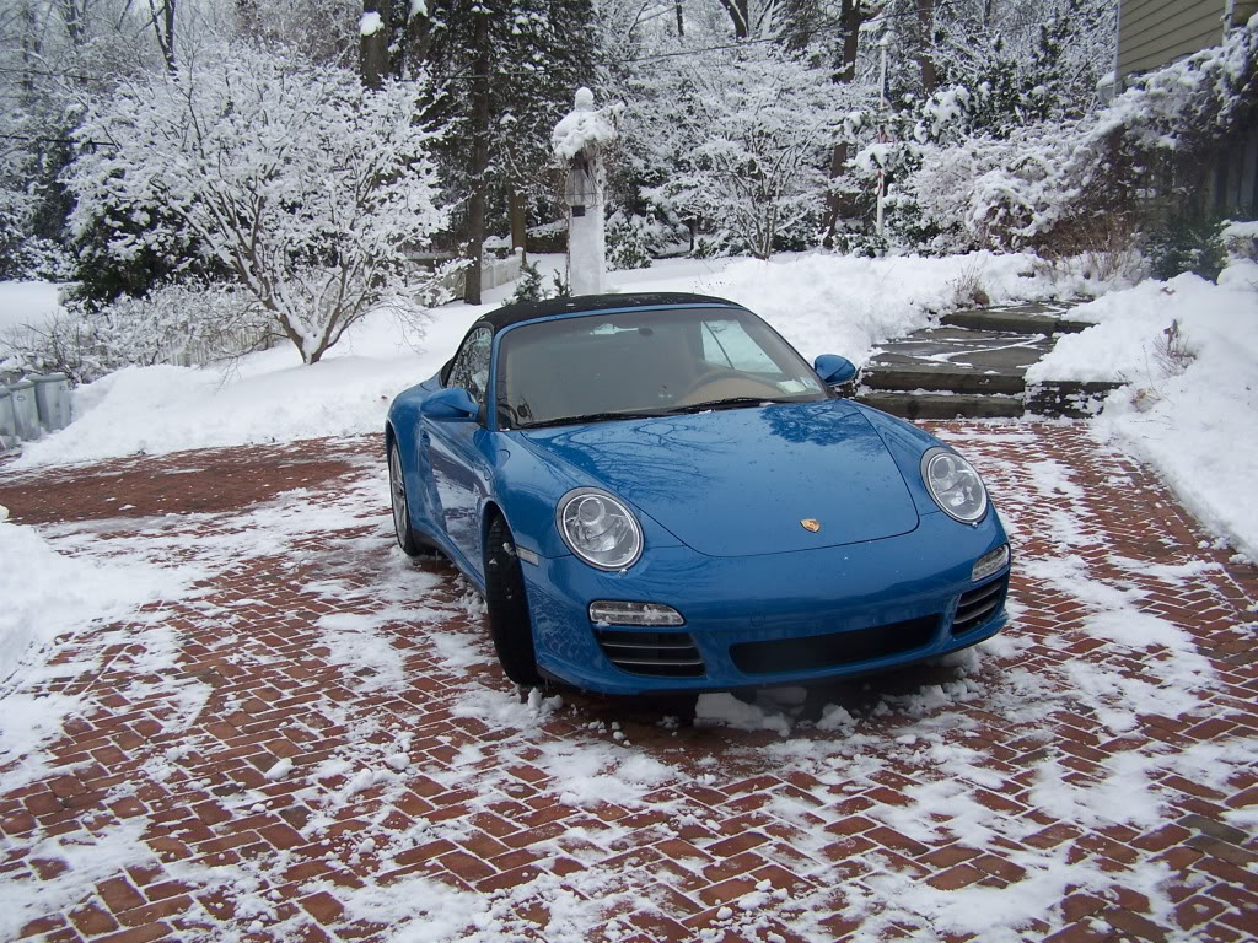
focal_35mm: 38
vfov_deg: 37.7
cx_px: 629
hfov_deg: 49.0
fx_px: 1381
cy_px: 472
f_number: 2.8
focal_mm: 6.3
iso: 80
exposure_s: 1/250
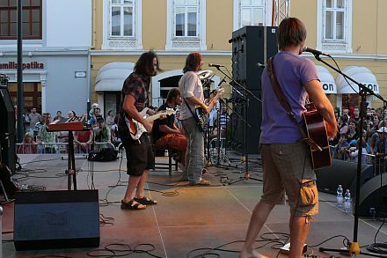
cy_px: 125
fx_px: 537
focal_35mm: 50
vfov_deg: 27.0
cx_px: 195
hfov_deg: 39.6
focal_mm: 8.8
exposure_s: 1/30
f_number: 4
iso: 100
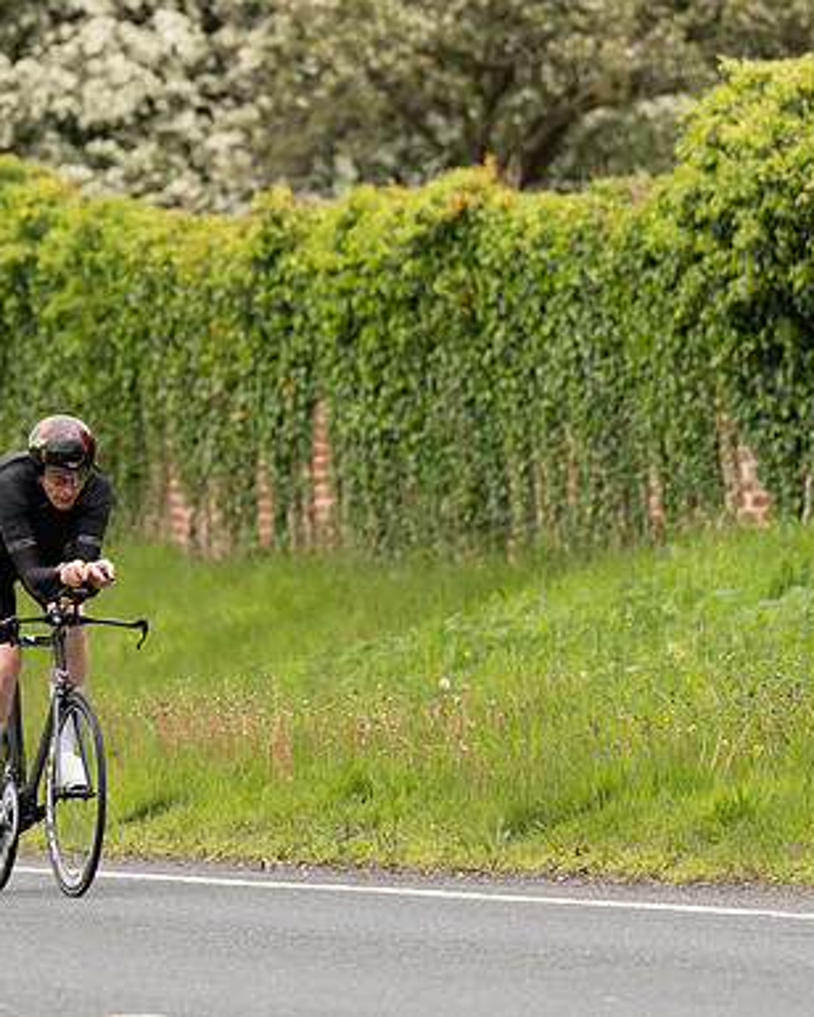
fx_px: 13401
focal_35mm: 445
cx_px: 116
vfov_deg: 4.3
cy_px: 476
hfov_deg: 3.5
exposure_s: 1/1000
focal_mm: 200
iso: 320
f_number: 3.5
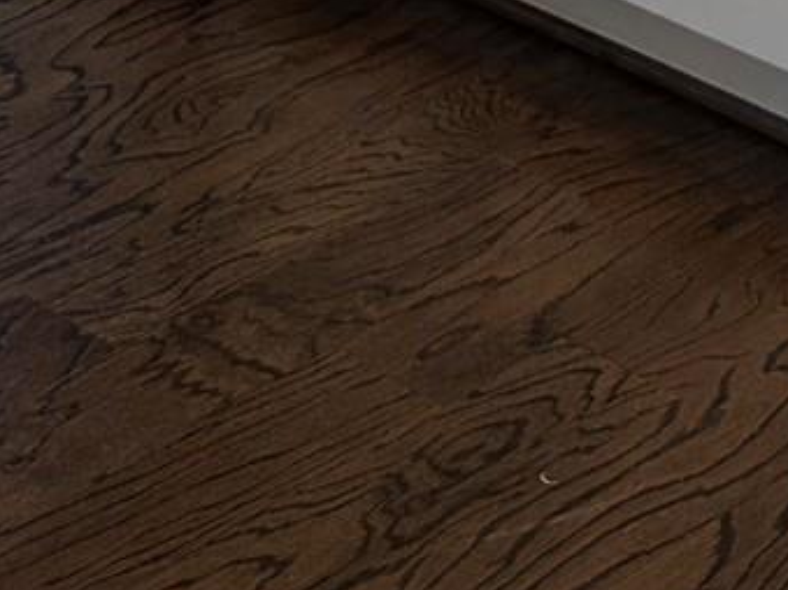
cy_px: -1096
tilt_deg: -7.6
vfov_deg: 8.7
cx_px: 665
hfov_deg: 13.5
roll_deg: -0.4
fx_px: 3300
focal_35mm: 145
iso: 100
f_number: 1.78
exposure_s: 1/120
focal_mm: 6.76
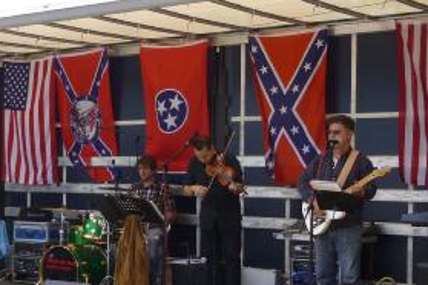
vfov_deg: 17.8
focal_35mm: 76
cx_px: 170
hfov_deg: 26.6
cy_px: 211
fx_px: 903
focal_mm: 6
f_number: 3.5
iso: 100
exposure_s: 1/320
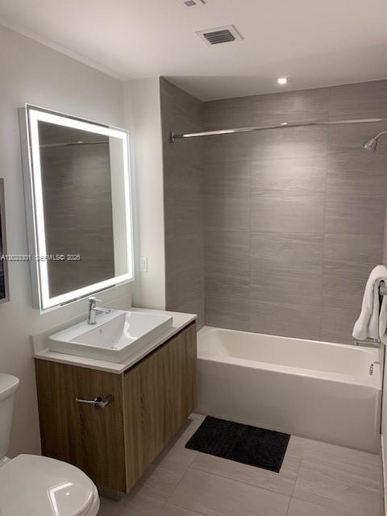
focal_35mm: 26
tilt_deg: -6.6
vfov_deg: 67.3
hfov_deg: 53.1
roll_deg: -0.5
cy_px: 258
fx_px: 388
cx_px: 194
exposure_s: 1/60
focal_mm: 4.25
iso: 80
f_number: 1.8
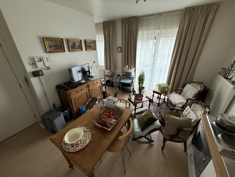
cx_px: 118
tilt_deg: -24.1
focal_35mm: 14
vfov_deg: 85.7
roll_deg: +1.0
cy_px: 88
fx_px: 95
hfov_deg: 102.1
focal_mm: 2.22
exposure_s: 1/99
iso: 200
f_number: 2.2
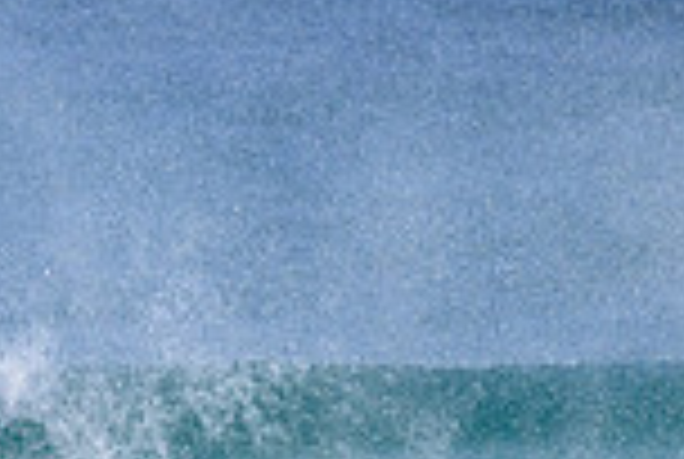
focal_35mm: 2246
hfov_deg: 0.9
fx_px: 42757
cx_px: -189
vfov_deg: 0.6
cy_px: 646
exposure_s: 1/2000
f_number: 11
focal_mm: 590
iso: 800
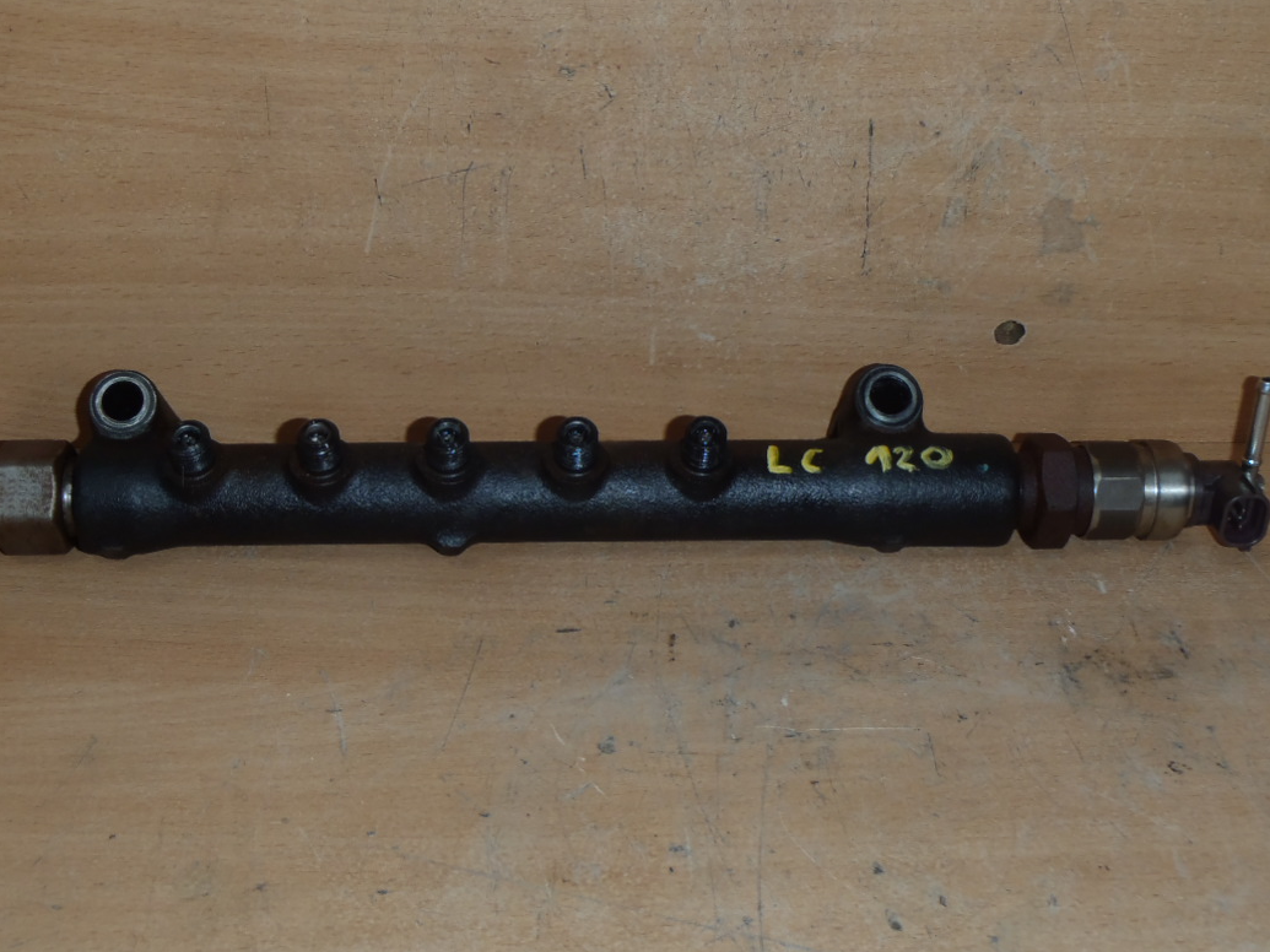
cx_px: 584
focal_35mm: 47
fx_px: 1724
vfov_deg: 30.9
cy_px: 513
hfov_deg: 40.4
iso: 100
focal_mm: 6.83
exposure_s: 1/40
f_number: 4.6
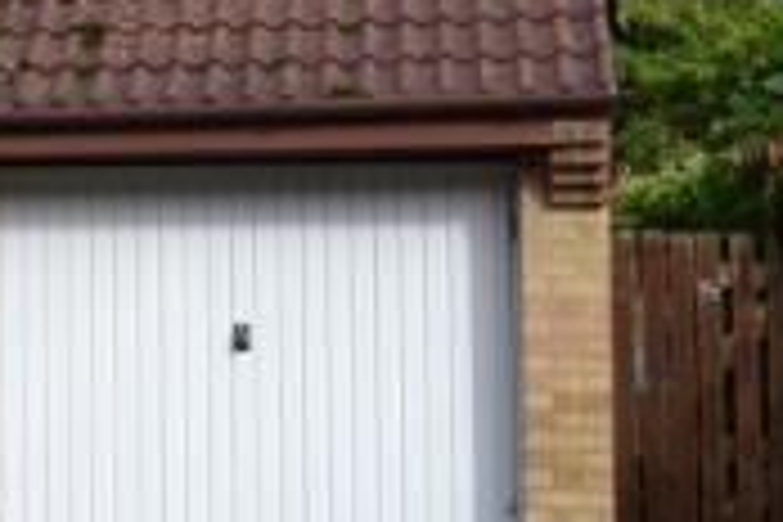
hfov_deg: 16.1
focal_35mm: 113
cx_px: -490
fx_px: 2458
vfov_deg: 12.1
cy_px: 68
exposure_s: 1/250
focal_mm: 20
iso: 100
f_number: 8
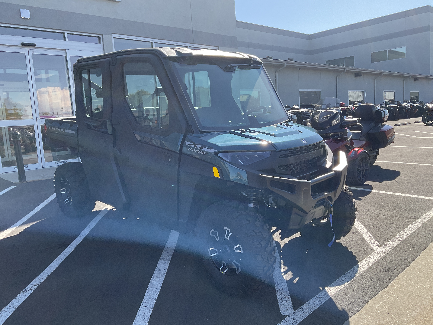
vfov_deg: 48.2
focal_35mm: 29
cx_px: 216
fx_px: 363
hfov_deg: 61.7
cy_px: 162
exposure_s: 1/545
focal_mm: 3
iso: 16
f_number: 1.8
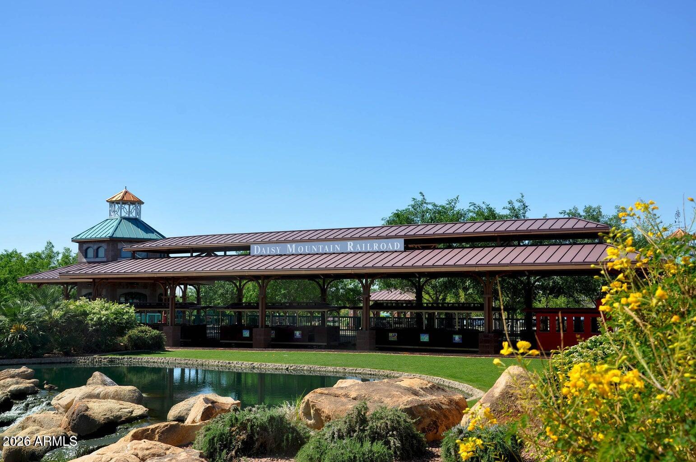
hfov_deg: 46.5
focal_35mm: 42
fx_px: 811
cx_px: 348
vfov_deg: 31.8
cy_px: 231
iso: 200
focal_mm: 28
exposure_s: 1/320
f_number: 9
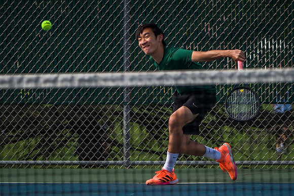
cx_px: 131
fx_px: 3927
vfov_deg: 2.9
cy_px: 145
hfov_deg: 4.3
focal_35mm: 481
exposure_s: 1/3200
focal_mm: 200
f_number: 4.5
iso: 800
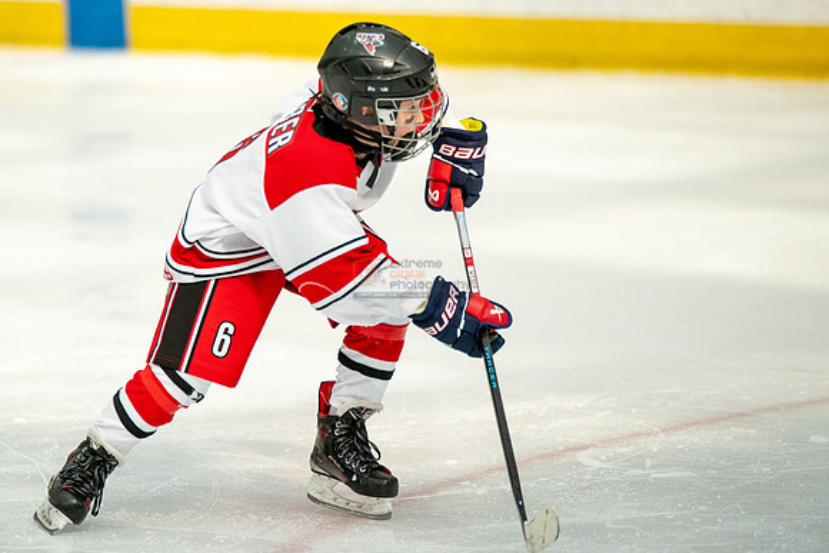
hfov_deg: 4.9
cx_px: 270
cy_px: 164
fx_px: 9719
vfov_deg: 3.3
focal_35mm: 422
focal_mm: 300
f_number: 3.2
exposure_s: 1/2500
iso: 1600
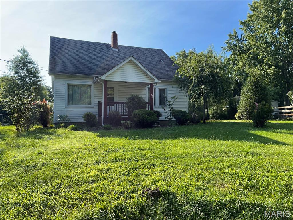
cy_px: 110
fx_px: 212
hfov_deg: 69.4
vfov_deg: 54.9
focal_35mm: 25
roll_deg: -0.3
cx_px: 146
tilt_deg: +2.2
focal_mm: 5.1
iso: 32
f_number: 1.6
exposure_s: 1/1575
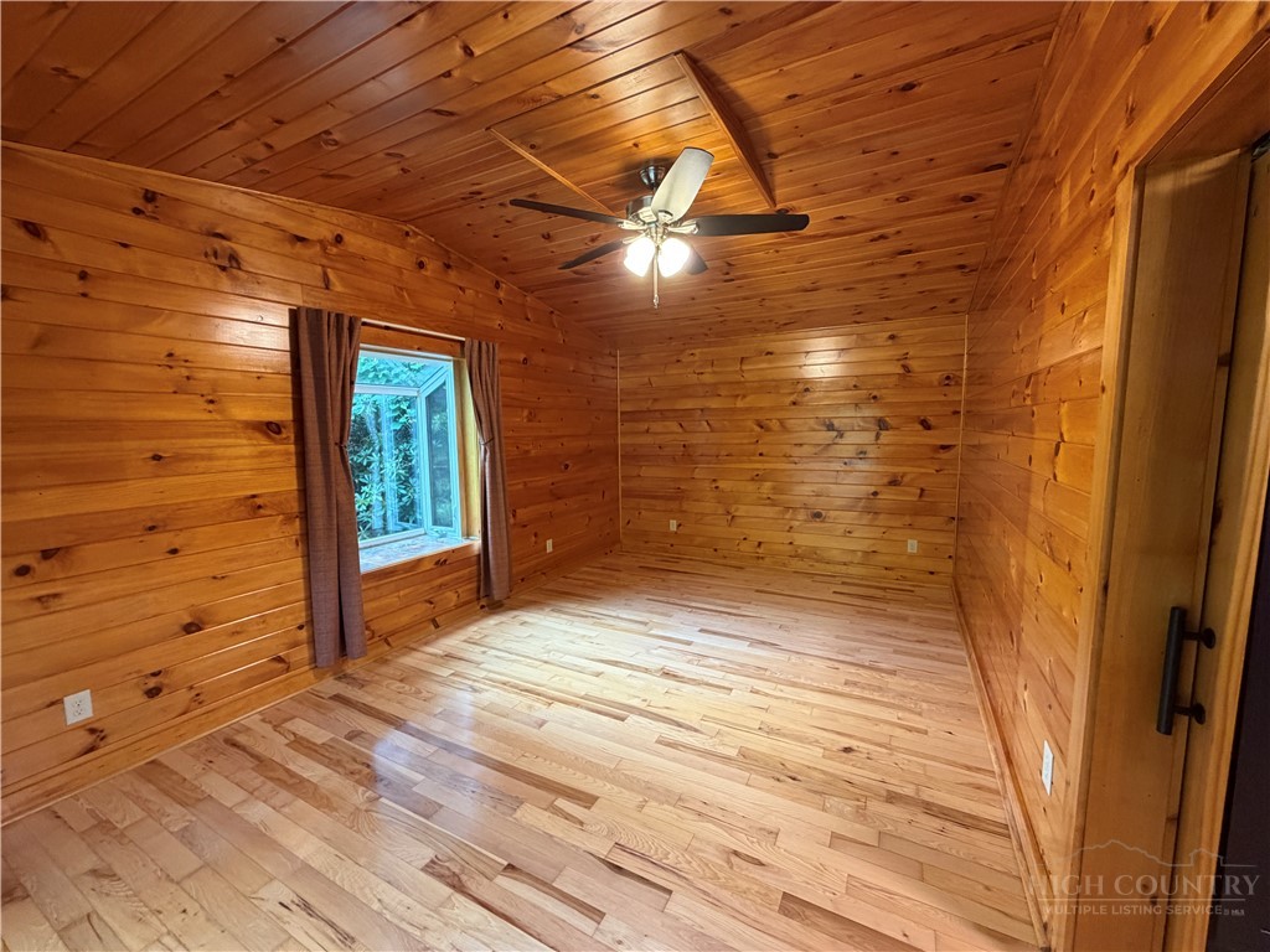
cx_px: 635
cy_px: 476
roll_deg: +1.6
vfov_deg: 85.7
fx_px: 514
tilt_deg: -5.4
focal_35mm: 14
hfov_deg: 102.1
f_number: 2.2
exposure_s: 1/60
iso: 400
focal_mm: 2.22
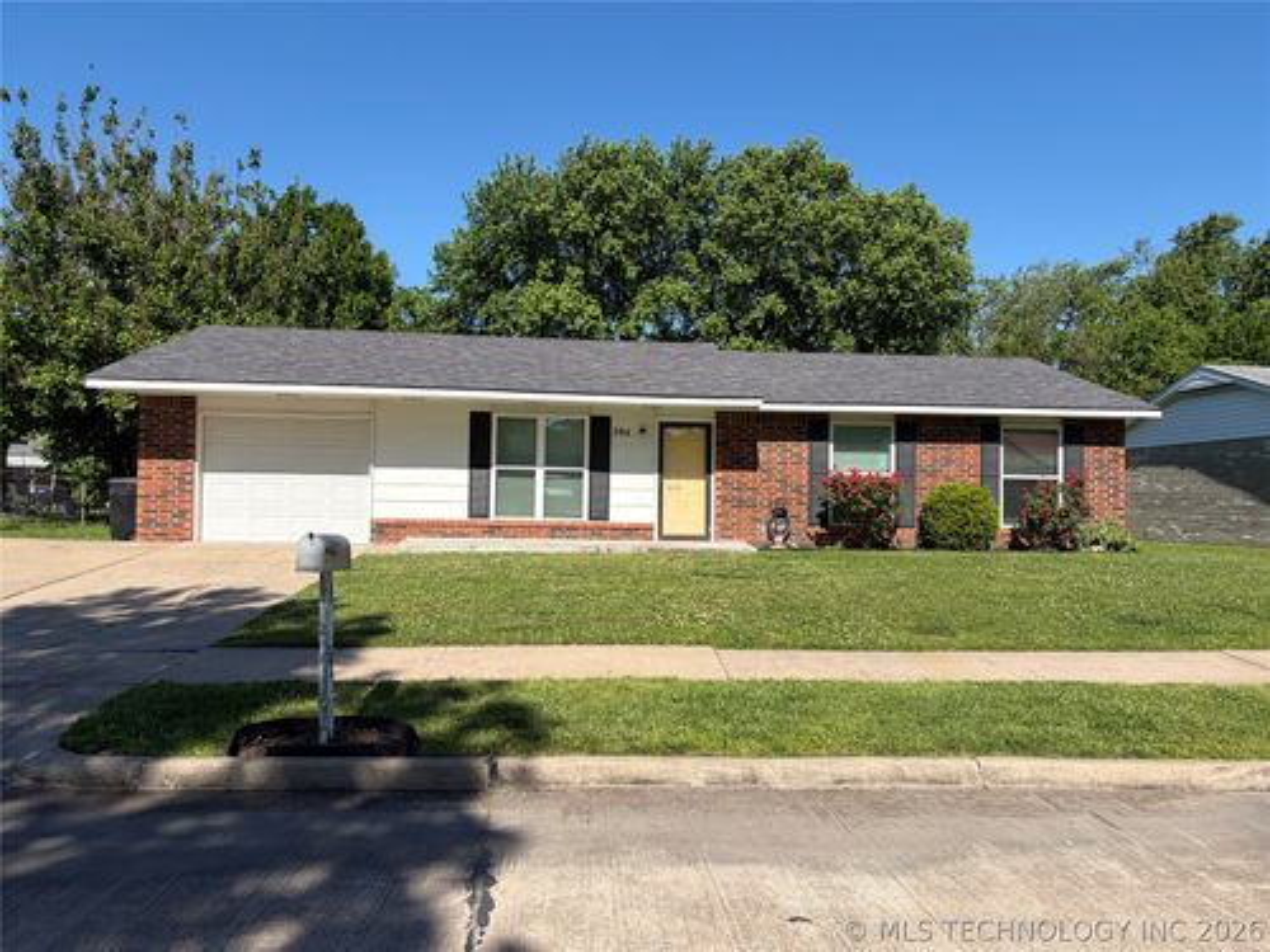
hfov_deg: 67.3
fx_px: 954
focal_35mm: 26
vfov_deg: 53.1
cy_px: 476
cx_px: 635
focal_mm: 5.96
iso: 50
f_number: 1.6
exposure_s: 1/3279
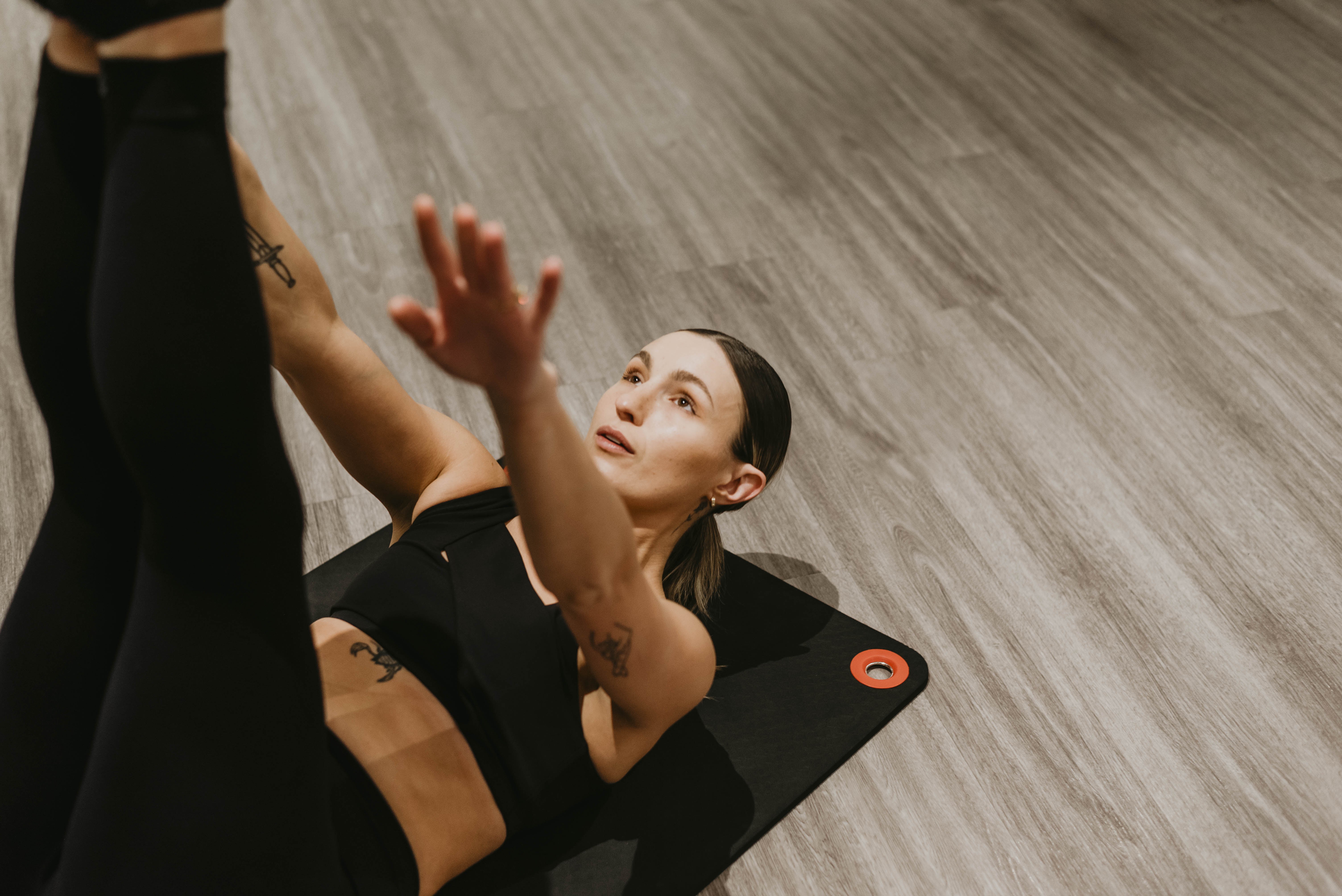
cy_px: 448
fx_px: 1865
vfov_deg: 27.0
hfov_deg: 39.6
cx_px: 671
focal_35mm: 50
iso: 400
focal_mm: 50
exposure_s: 1/200
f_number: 2.8
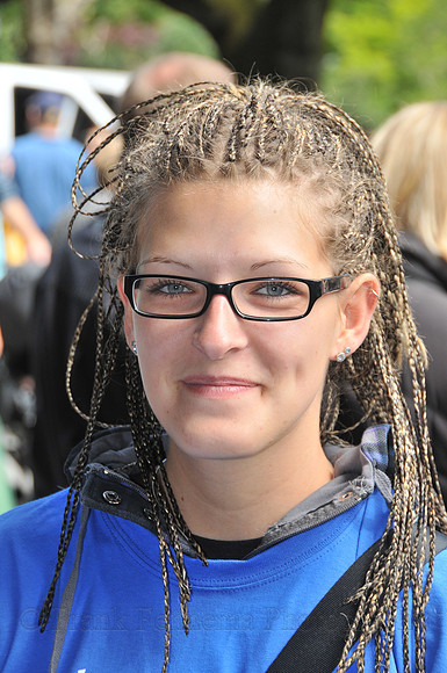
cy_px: 336
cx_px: 224
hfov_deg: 11.4
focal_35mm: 120
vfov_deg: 17.1
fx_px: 2242
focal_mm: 80
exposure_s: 1/320
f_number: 5.6
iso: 400
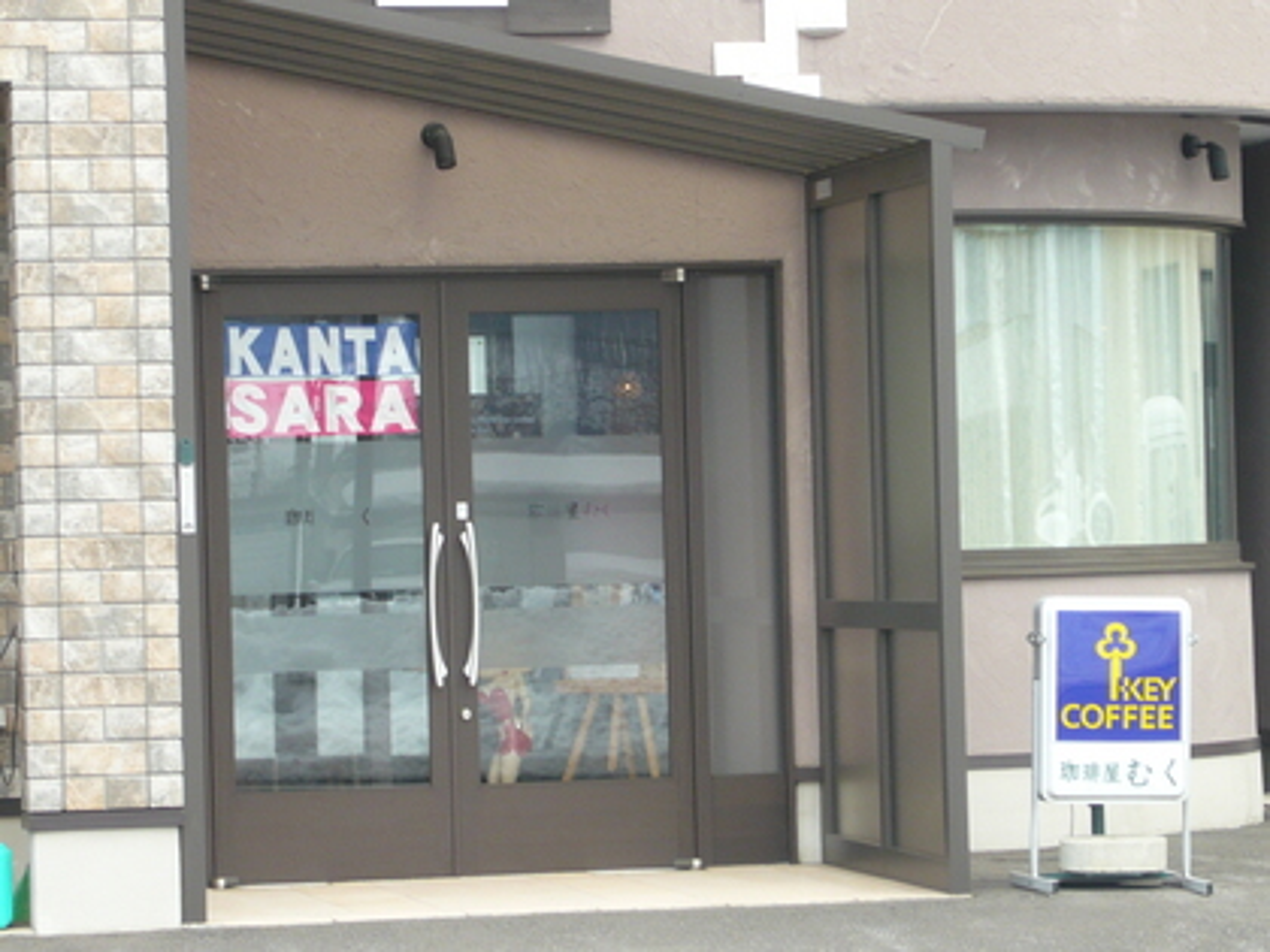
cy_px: 476
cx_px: 635
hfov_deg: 12.3
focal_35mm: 160
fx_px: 5870
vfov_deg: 9.3
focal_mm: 16.5
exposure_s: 1/160
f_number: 5.1
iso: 100
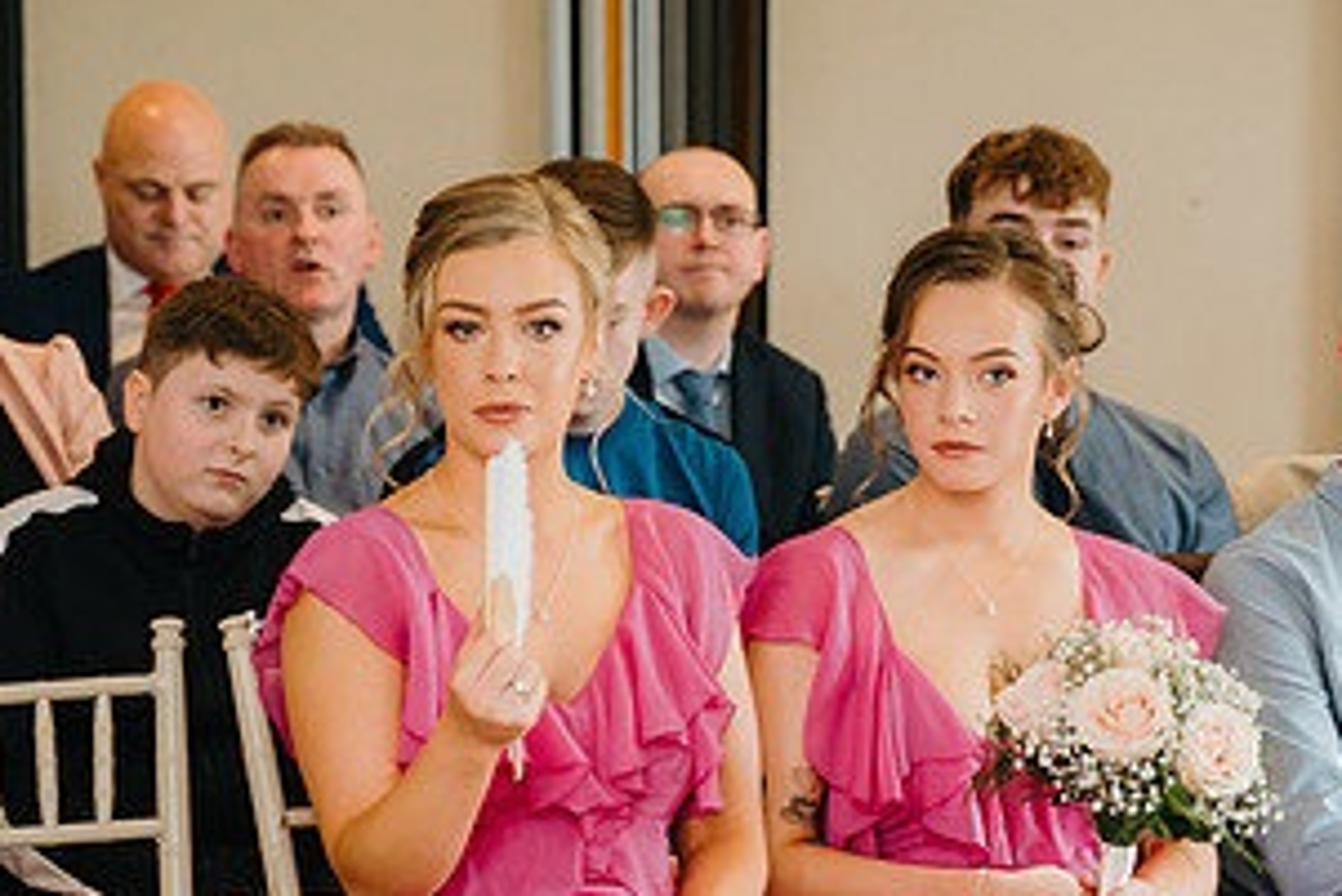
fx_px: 5594
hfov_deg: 13.7
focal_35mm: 150
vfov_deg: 9.1
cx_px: 722
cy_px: 764
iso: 1000
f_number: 2.8
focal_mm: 75
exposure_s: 1/200
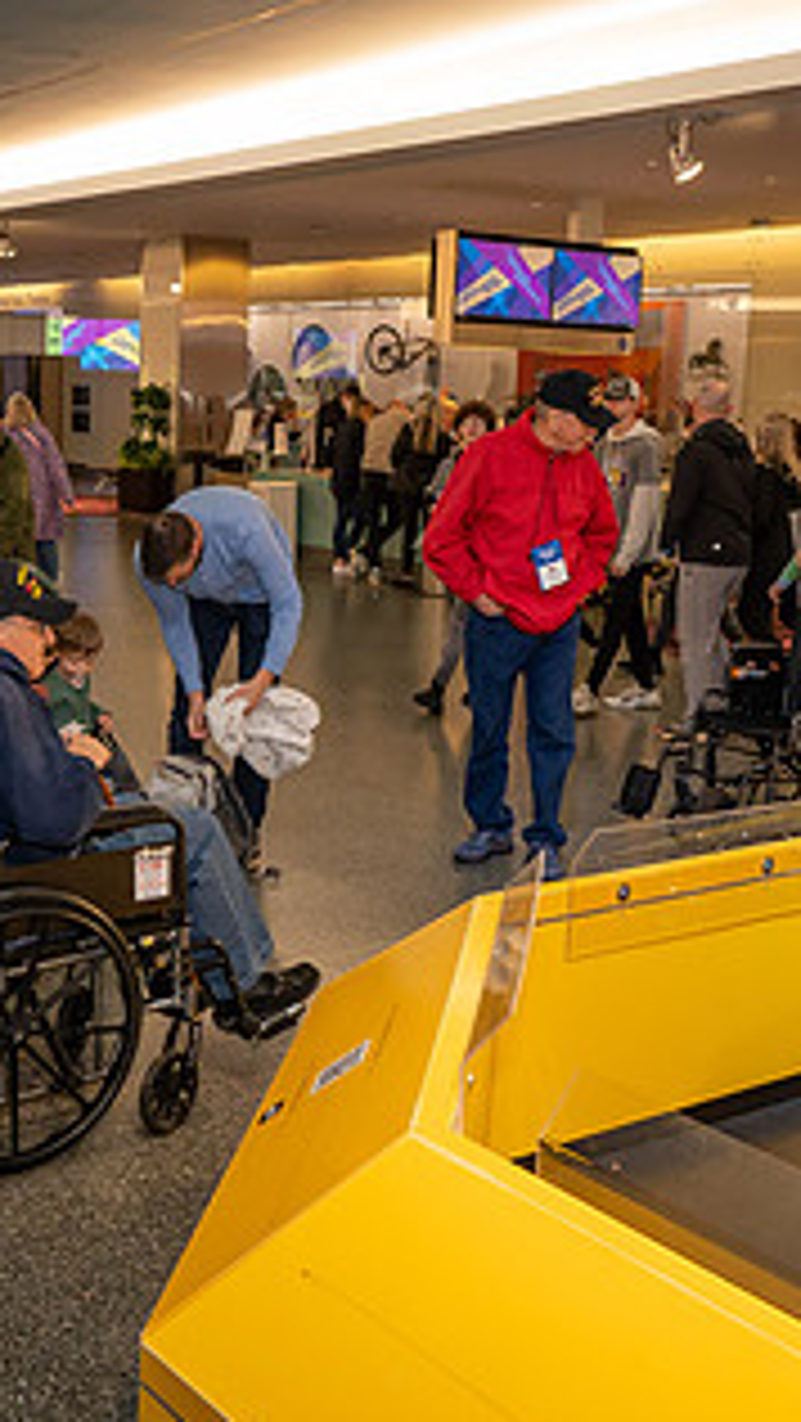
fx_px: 1810
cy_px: 684
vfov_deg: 42.9
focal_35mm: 48
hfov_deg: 24.8
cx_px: 248
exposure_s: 1/80
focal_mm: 25
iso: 3200
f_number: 5
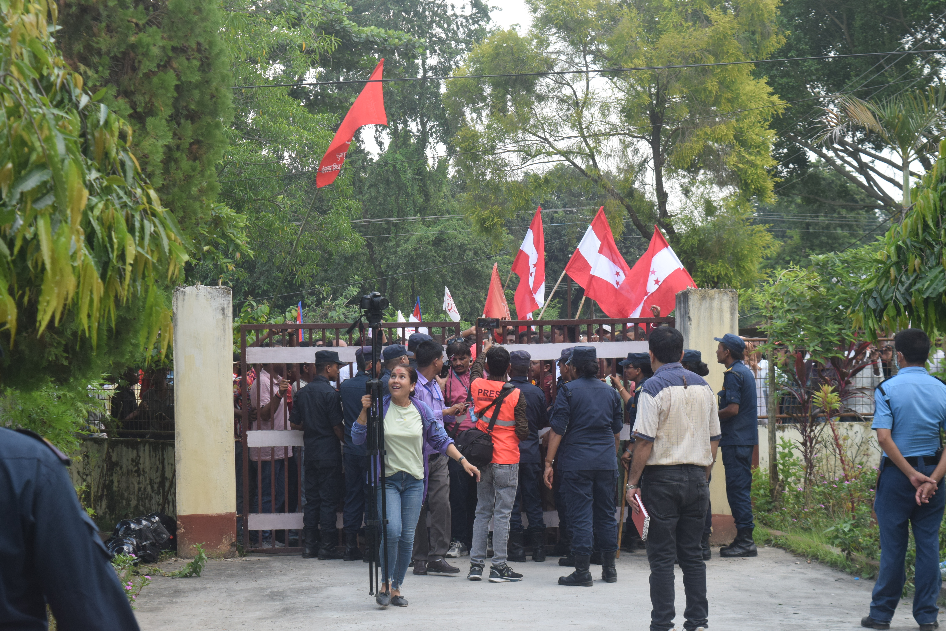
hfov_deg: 26.0
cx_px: 473
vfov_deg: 17.5
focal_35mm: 78
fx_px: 2050
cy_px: 316
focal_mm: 52
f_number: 10
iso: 800
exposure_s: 1/400
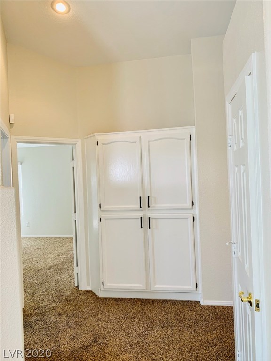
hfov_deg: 53.1
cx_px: 136
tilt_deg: +0.0
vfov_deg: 67.3
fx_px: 271
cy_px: 180
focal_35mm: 26
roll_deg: +2.7
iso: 80
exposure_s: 1/60
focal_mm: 4.25
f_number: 1.8
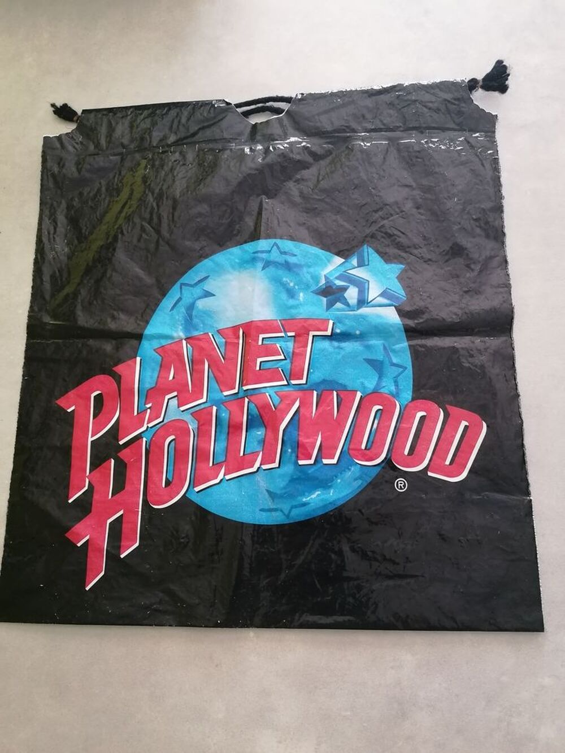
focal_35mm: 27
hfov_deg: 51.4
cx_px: 282
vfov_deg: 65.3
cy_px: 376
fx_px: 587
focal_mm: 4.75
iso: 640
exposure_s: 1/20
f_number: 1.8
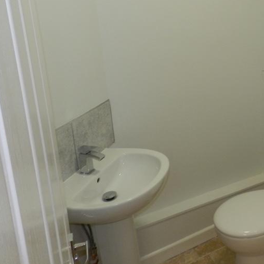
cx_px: 239
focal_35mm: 41
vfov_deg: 40.0
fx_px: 354
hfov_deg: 38.1
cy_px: 72
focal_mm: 4
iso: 200
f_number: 3.4
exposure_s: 1/30
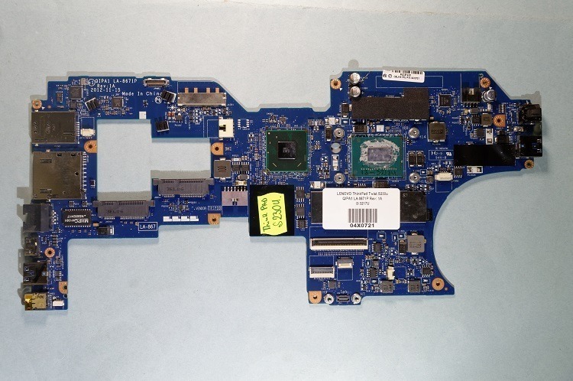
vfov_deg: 39.9
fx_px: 525
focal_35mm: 33
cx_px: 286
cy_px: 190
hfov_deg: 57.3
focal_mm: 22
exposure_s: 1/6
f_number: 8
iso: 100
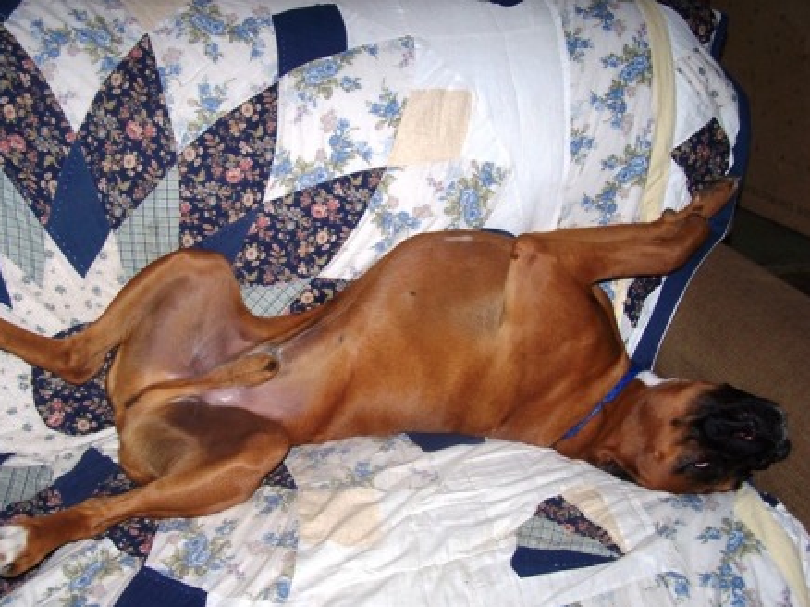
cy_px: 307
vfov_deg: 32.8
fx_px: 1029
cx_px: 401
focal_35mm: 44
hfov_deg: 43.0
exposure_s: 1/60
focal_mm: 7.1
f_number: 2.8
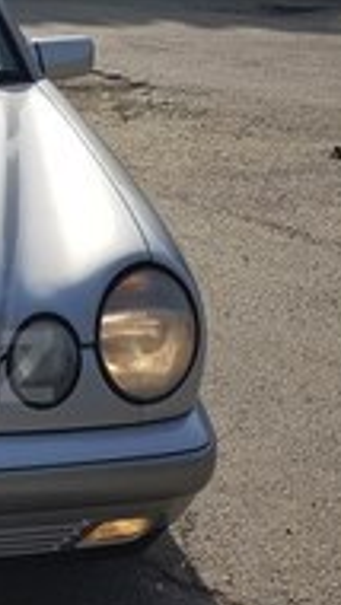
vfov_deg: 28.5
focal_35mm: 74
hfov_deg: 15.0
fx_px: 1188
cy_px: 366
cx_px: -191
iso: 40
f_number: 1.7
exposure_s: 1/2720
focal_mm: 4.3
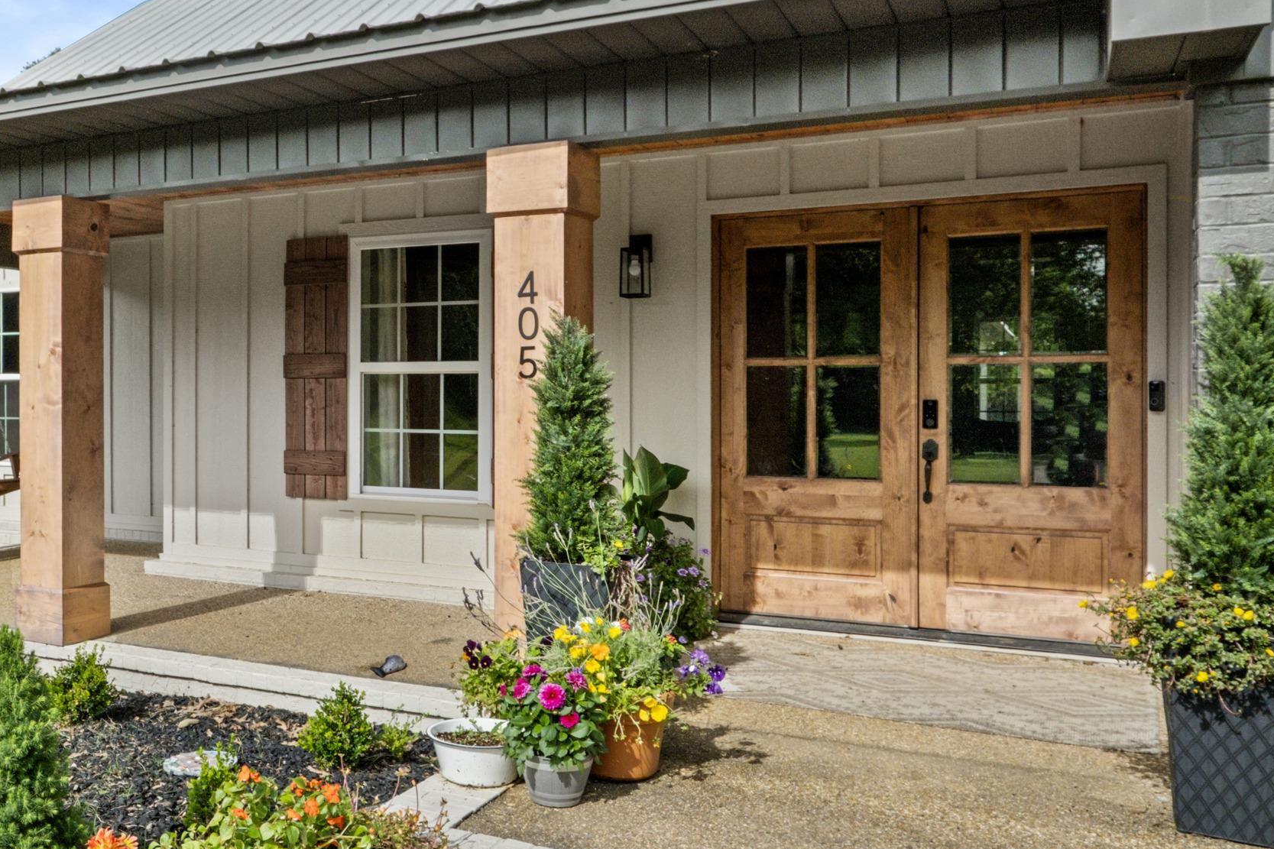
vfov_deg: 39.9
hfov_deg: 55.6
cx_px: 392
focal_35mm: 33
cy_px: 366
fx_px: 1168
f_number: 10
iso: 400
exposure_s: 1/500
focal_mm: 14.5
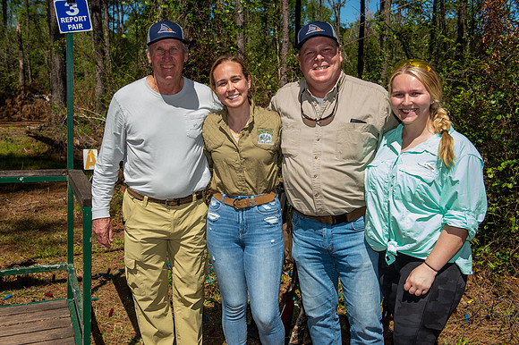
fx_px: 519
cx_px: 260
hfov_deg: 53.2
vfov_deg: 36.8
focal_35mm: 36
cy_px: 172
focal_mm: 36
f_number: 7.1
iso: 50
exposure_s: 1/250
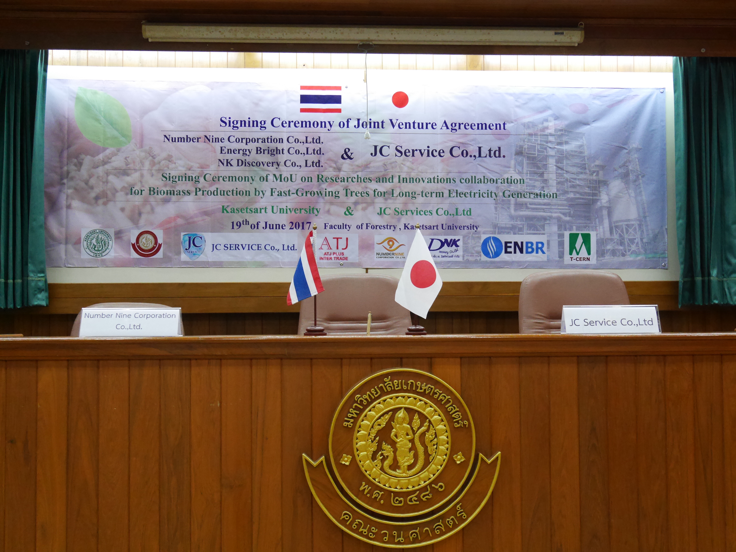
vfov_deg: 36.0
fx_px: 851
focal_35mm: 40
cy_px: 276
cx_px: 368
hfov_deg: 46.8
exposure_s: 1/125
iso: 3200
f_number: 4.6
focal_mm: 20
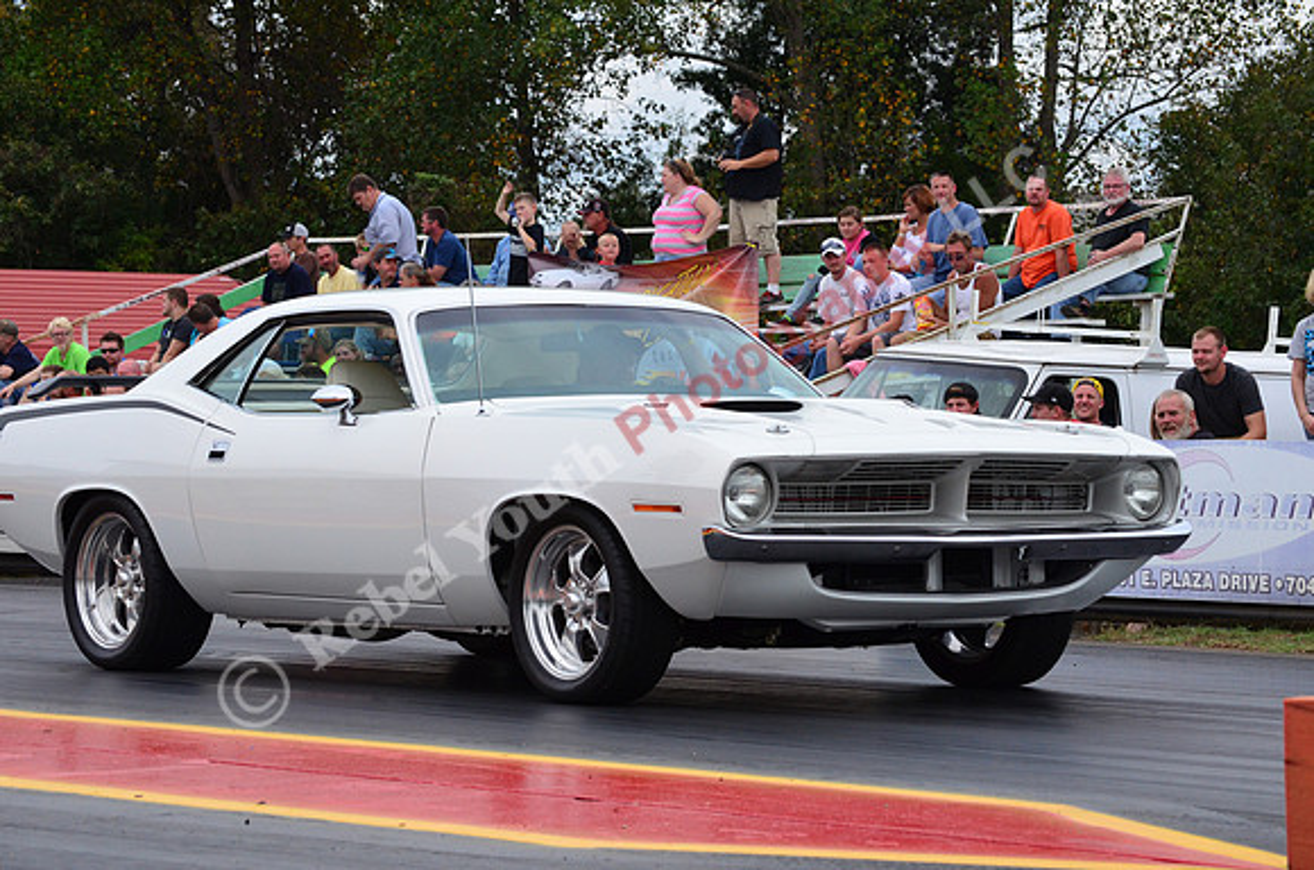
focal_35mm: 129
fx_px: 4698
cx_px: 657
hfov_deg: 15.9
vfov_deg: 10.6
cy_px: 435
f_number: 9
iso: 1000
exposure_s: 1/1250
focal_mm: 86
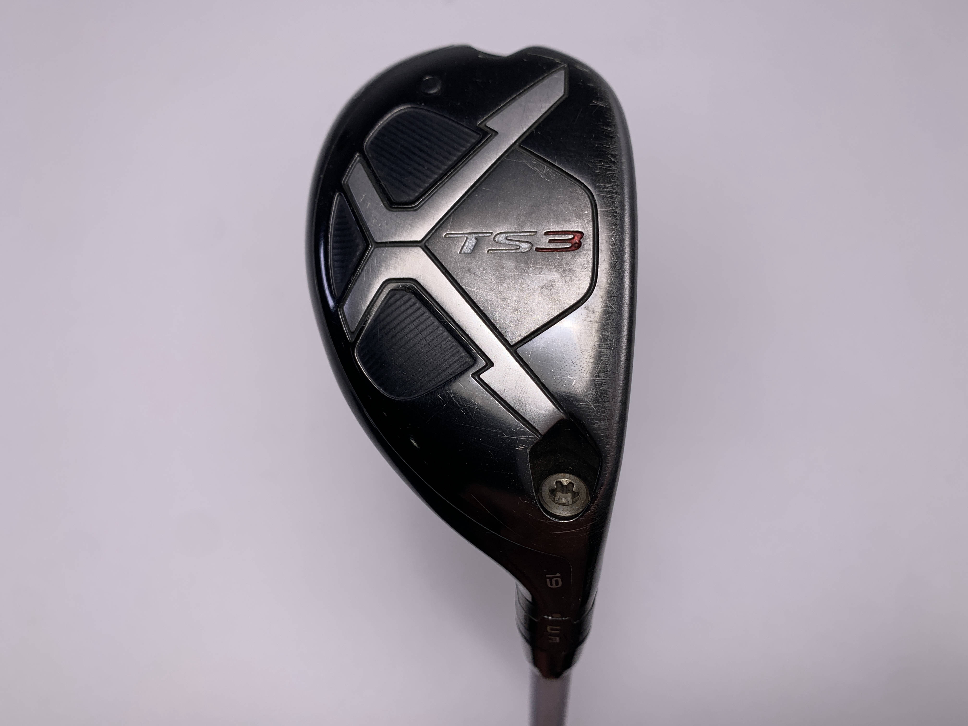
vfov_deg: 53.1
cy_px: 363
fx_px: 727
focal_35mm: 26
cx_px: 484
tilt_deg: -68.6
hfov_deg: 67.3
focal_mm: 4.25
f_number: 1.8
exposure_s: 1/543
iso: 25
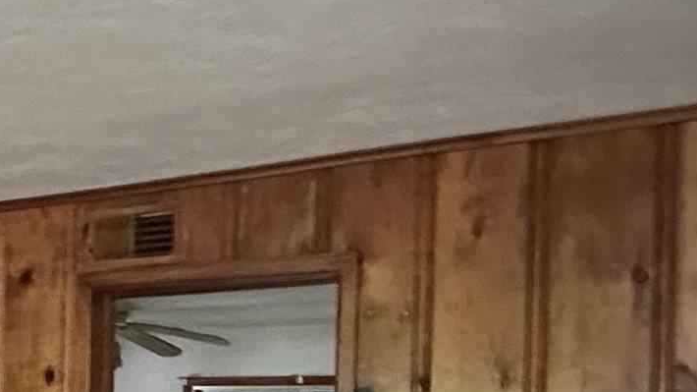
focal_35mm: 66
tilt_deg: +2.2
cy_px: 452
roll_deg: -2.1
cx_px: 13
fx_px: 1220
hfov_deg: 29.9
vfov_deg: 17.5
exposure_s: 1/31
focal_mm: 2.22
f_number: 2.2
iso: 1250
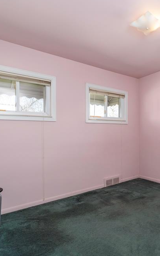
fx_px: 167
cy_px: 129
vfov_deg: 74.8
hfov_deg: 46.5
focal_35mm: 24
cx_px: 142
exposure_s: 1/125
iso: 500
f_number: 6.4
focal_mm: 10
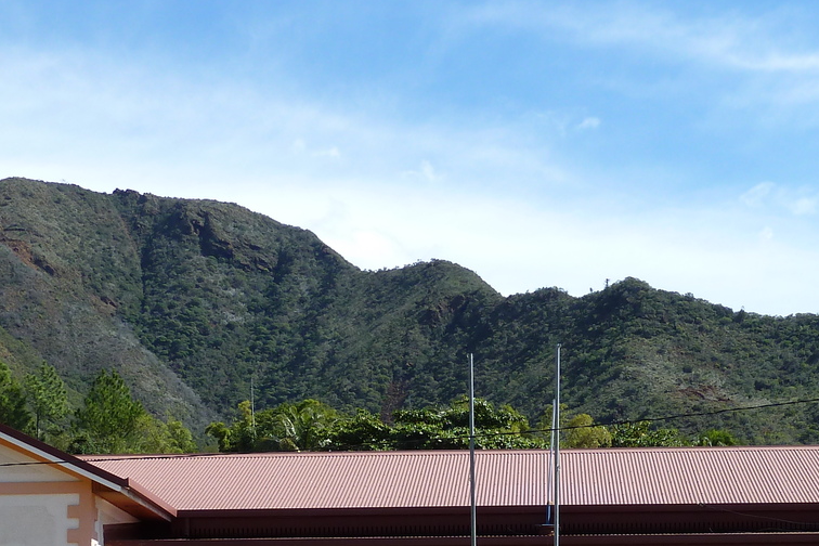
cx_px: 520
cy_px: 628
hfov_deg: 26.2
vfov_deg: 17.0
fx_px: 1752
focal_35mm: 77
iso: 80
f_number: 4
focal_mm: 5.7
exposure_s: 1/400
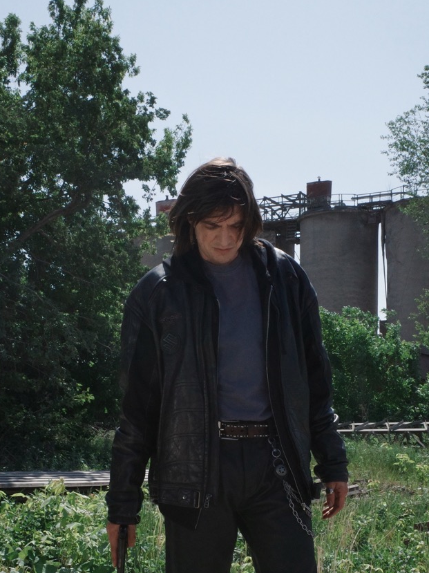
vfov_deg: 35.9
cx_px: 222
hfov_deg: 28.0
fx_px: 860
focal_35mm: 52
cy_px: 438
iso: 1250
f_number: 16
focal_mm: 18.3
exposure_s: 1/800
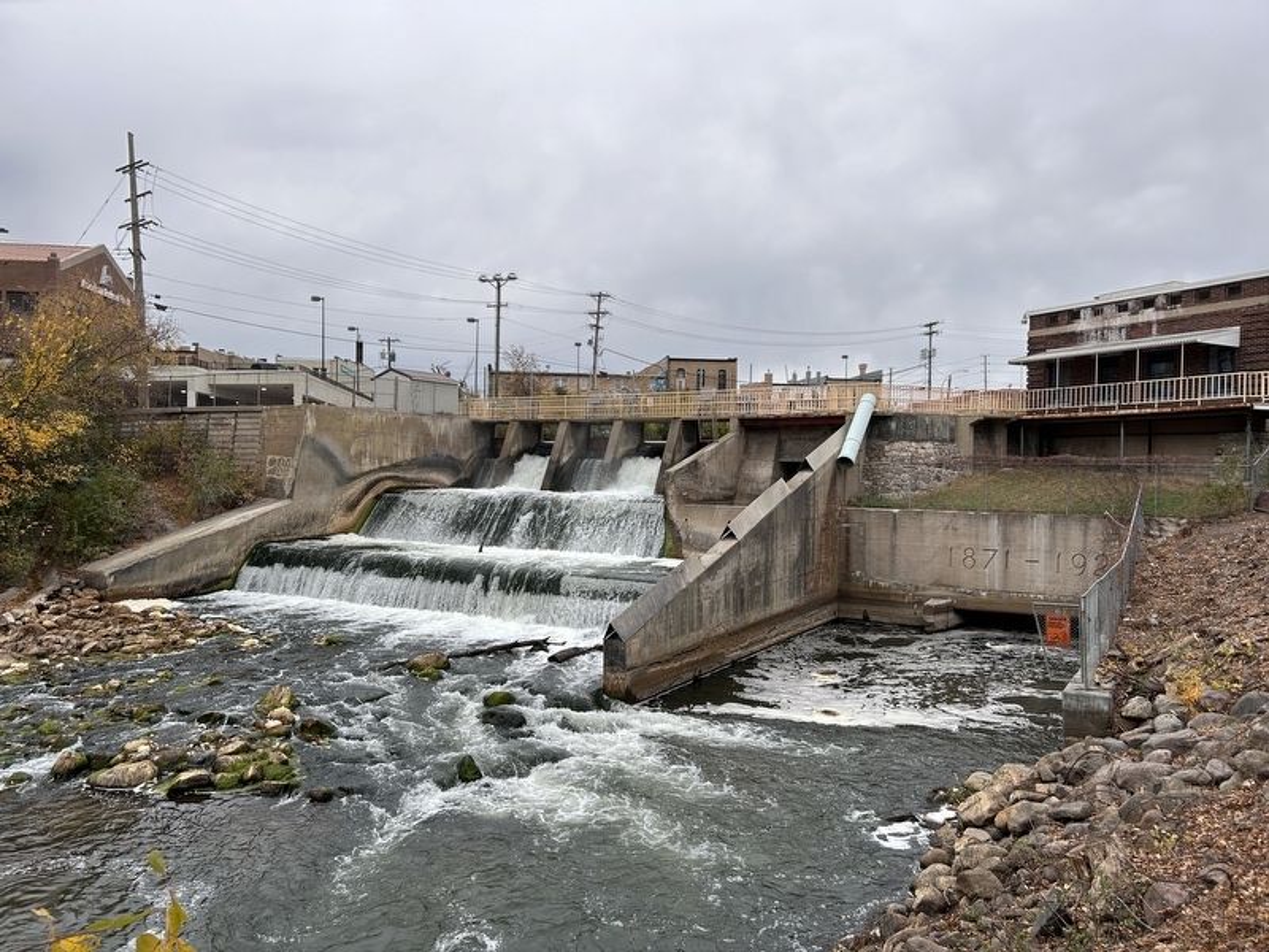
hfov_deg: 67.3
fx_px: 953
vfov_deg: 53.1
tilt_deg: -0.4
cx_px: 634
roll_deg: -0.5
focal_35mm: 26
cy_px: 476
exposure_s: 1/164
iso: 40
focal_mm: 5.7
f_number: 1.5
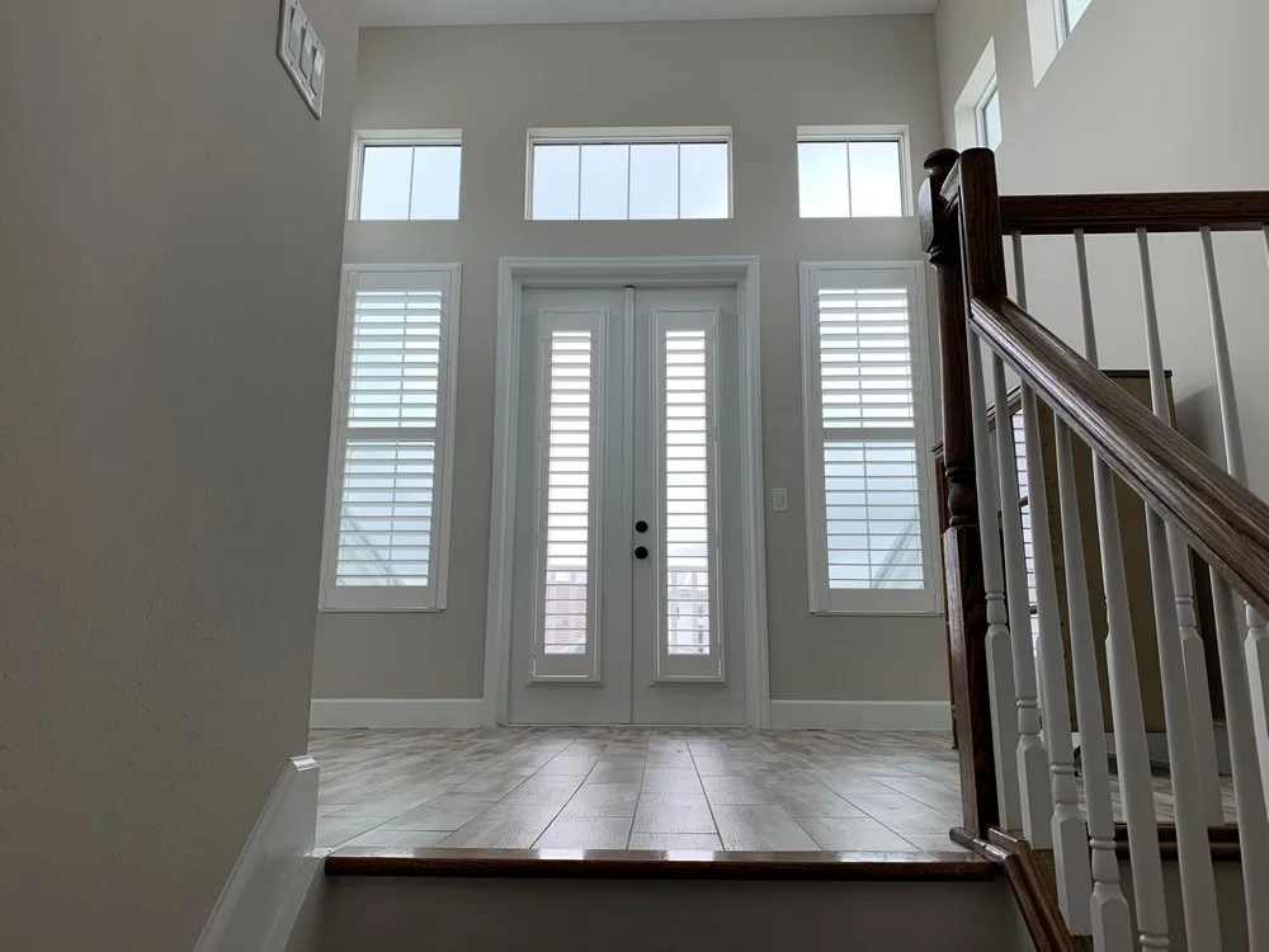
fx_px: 953
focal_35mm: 26
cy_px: 476
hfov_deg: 67.3
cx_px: 634
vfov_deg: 53.1
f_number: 1.8
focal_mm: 4.25
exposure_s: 1/122
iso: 25
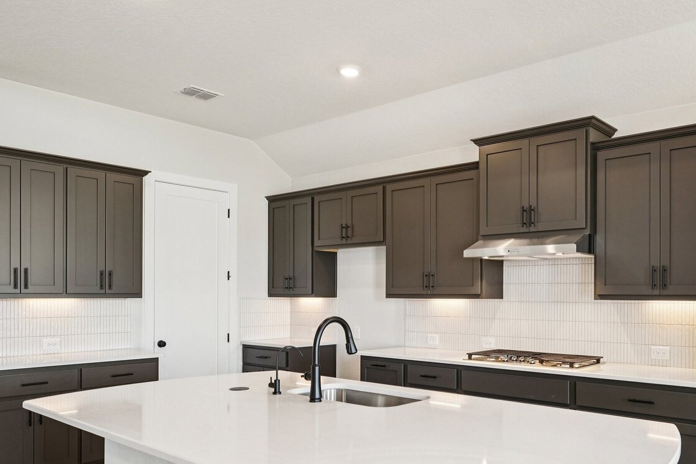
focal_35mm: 30
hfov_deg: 61.5
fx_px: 575
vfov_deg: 43.6
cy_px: 291
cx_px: 439
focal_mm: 20.5
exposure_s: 1/30
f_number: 8
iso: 400
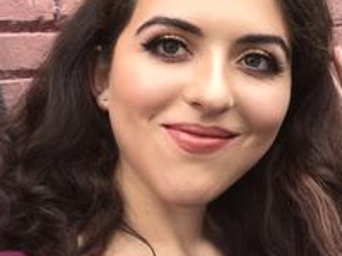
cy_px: 82
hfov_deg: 25.4
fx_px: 751
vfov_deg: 19.3
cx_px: 253
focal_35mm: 76
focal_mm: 2.87
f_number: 2.2
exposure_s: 1/120
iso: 25
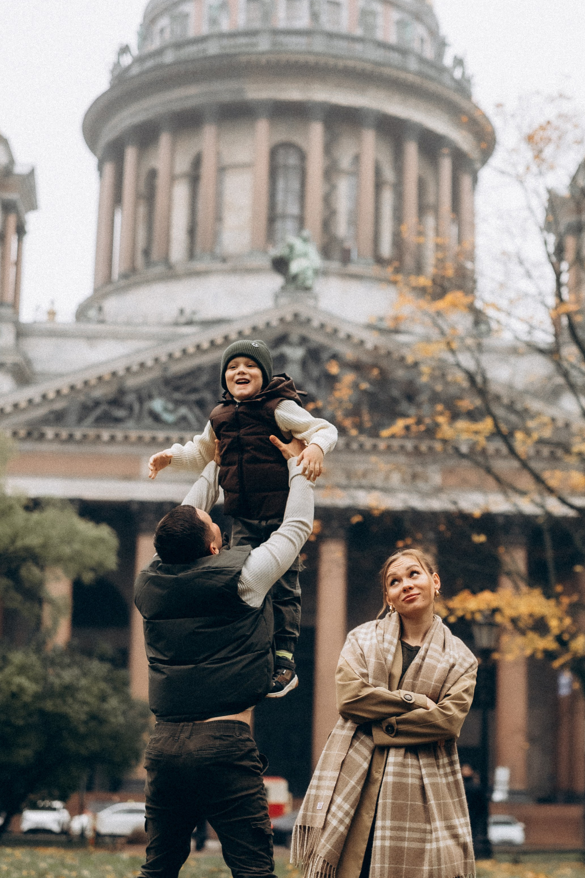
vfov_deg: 30.0
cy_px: 541
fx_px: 1633
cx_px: 331
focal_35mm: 67
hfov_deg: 20.3
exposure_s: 1/4000
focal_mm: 35
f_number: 1.4
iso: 800
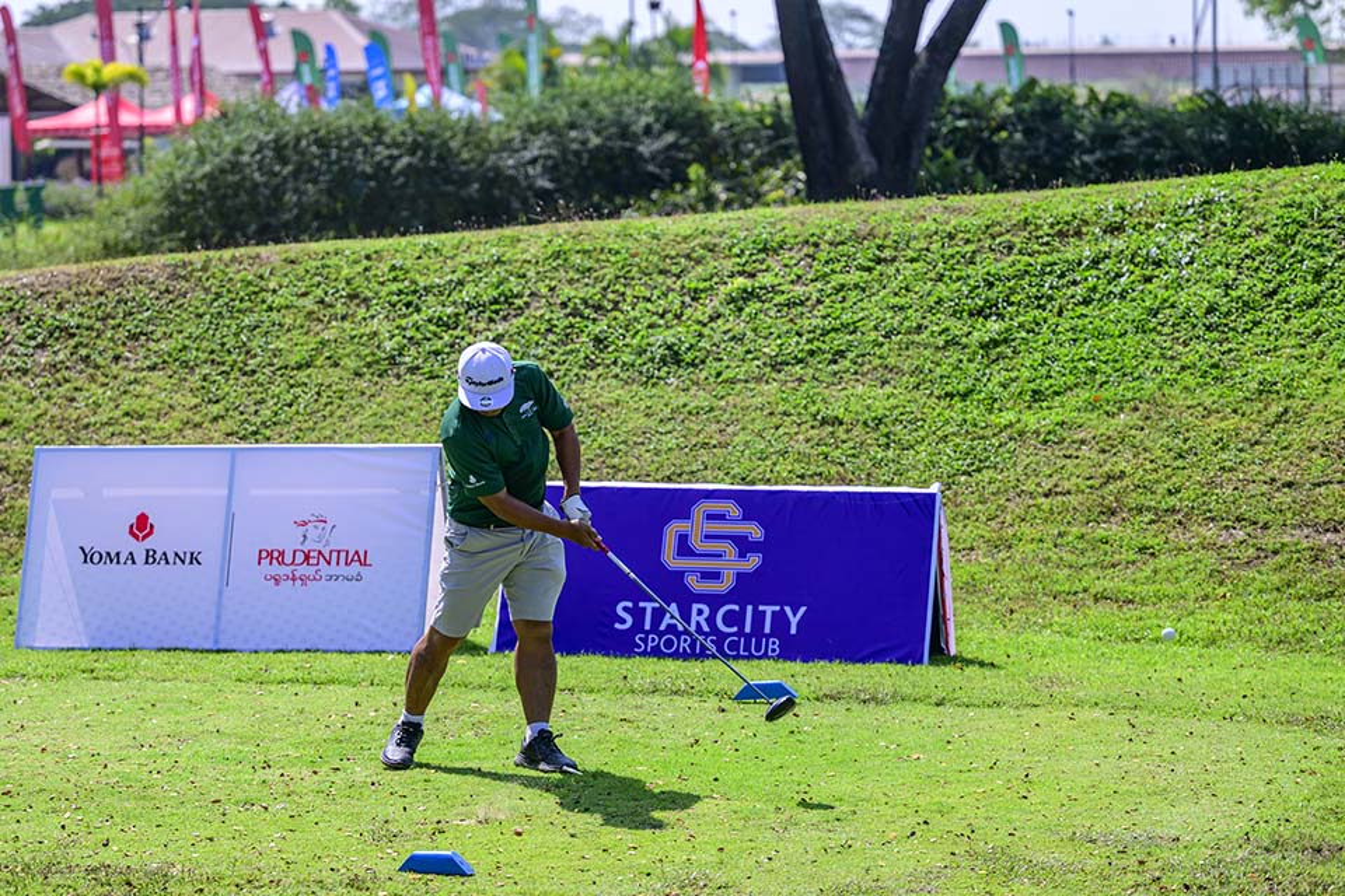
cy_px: 448
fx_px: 3512
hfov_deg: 21.7
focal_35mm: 94
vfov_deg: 14.6
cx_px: 672
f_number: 2.8
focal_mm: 94
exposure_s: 1/6400
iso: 360
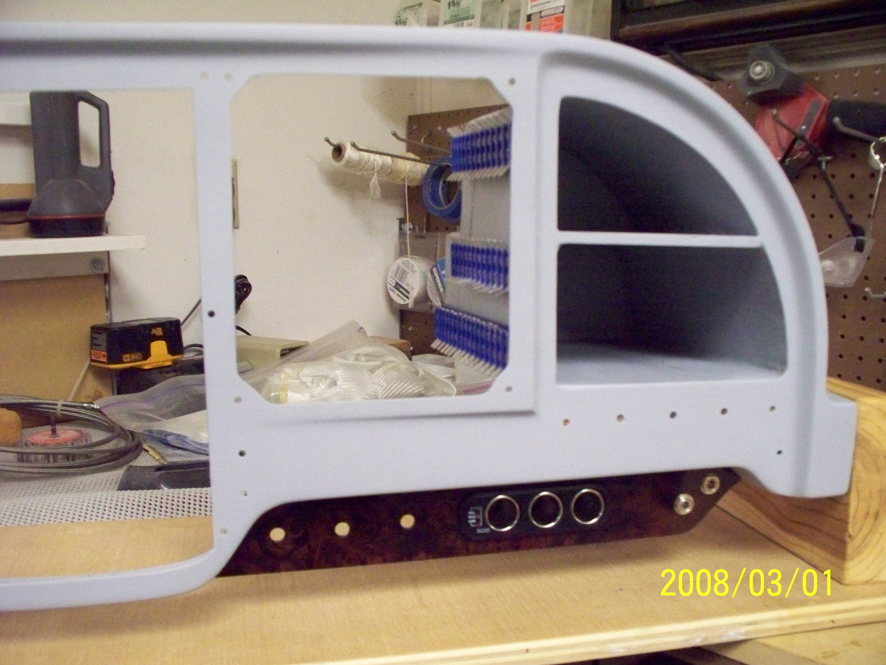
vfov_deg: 39.7
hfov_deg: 51.4
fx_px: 921
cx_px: 443
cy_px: 332
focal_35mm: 36
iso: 1250
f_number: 2.8
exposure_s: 1/125
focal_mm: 7.54
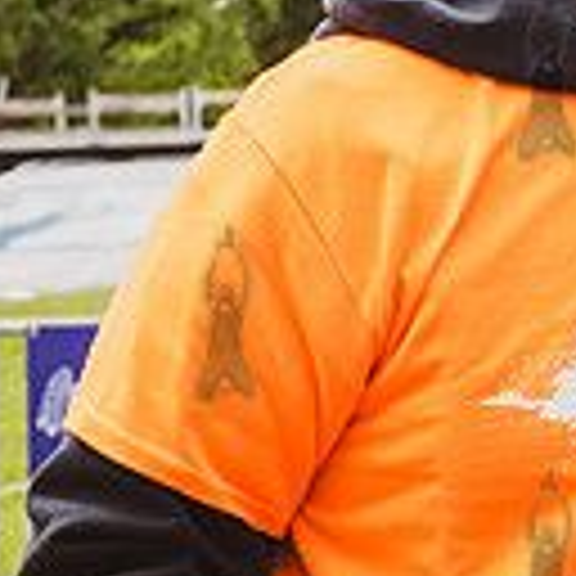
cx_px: 1229
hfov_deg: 6.5
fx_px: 4876
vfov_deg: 6.8
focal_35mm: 259
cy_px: 442
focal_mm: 45
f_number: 5.6
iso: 400
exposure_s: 1/500
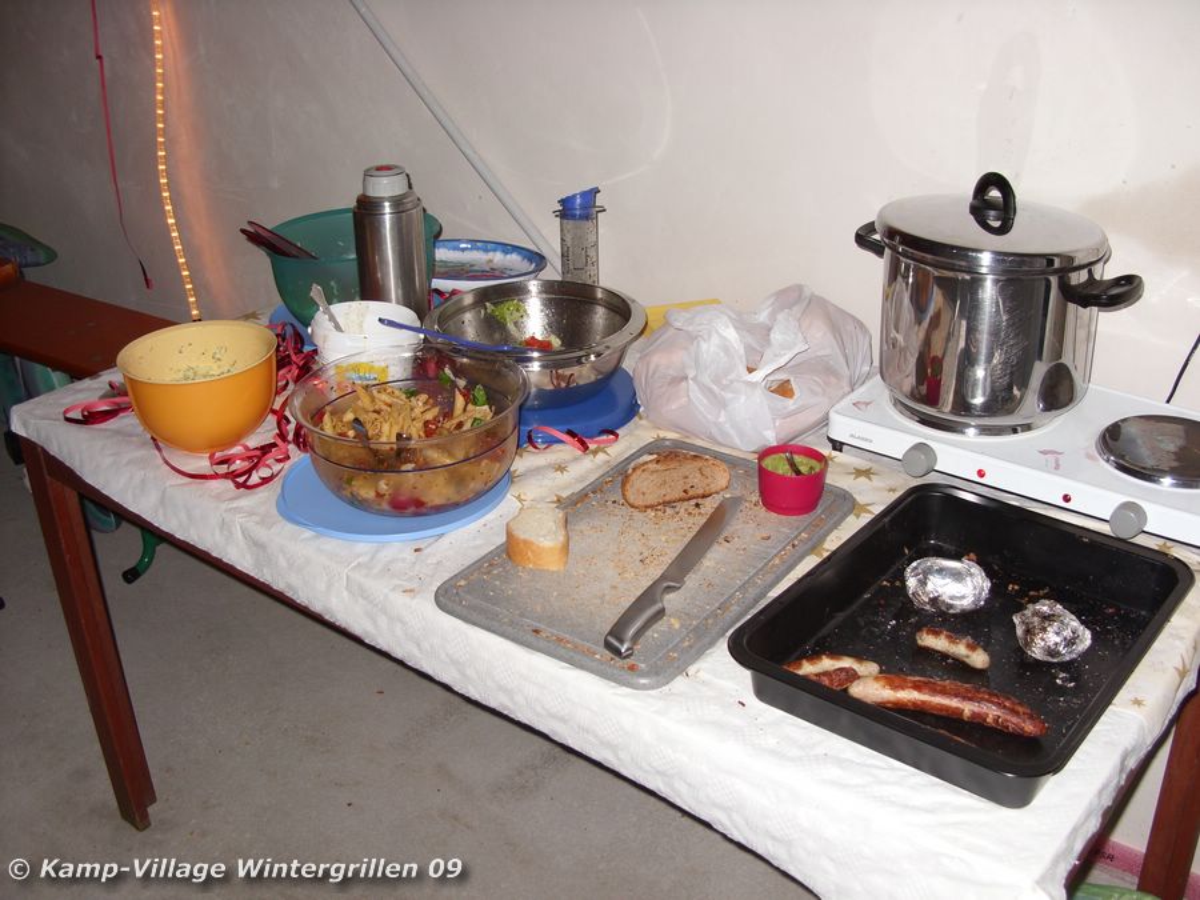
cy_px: 450
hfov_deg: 49.0
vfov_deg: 37.7
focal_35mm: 38
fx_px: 1317
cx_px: 600
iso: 50
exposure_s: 1/30
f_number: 2.8
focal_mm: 6.3
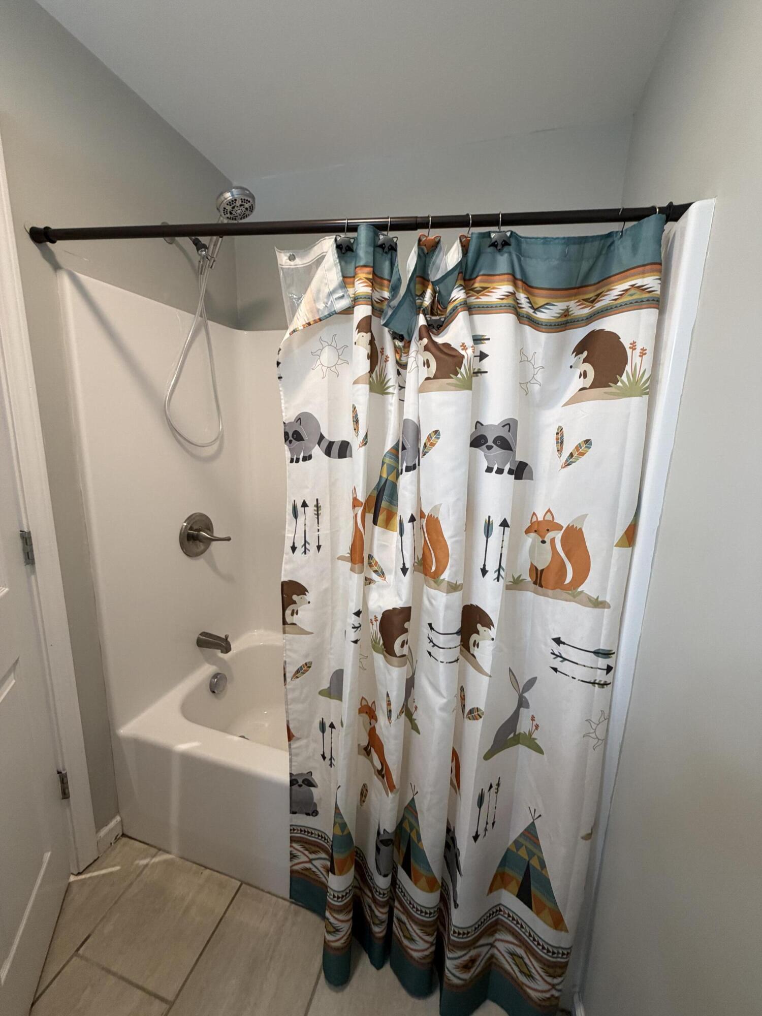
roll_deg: -1.8
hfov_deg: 85.7
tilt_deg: -10.8
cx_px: 381
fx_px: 411
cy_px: 508
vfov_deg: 102.1
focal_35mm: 14
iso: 200
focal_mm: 2.22
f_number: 2.2
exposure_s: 1/60
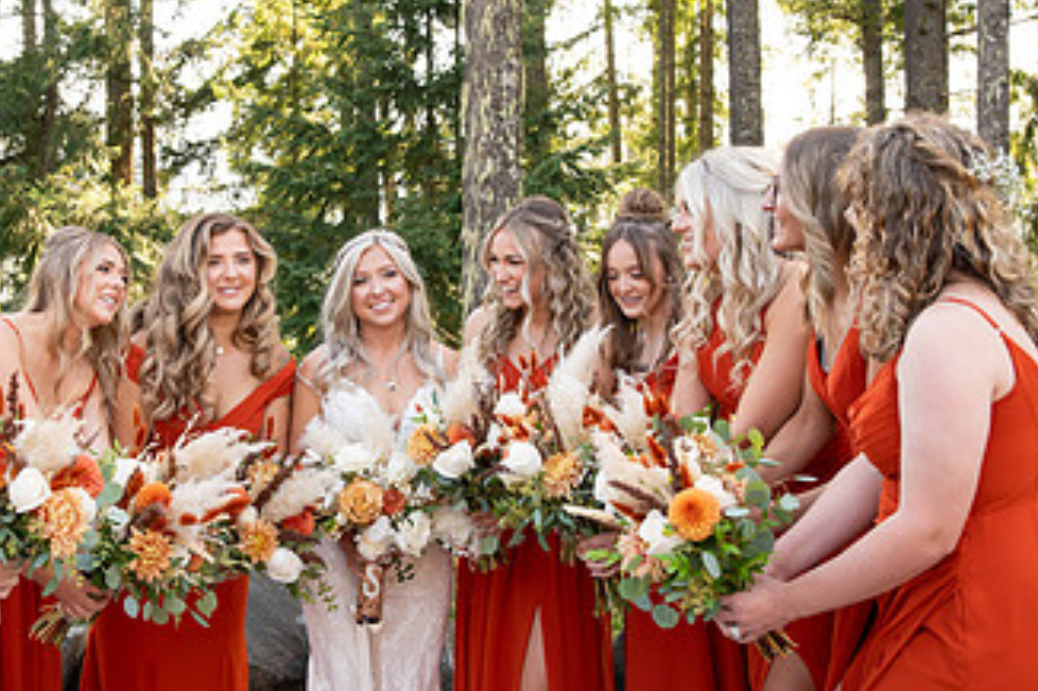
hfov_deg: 34.8
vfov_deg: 23.7
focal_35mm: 57
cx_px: 373
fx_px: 1643
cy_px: 295
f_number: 5
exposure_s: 1/320
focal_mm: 32
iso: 640
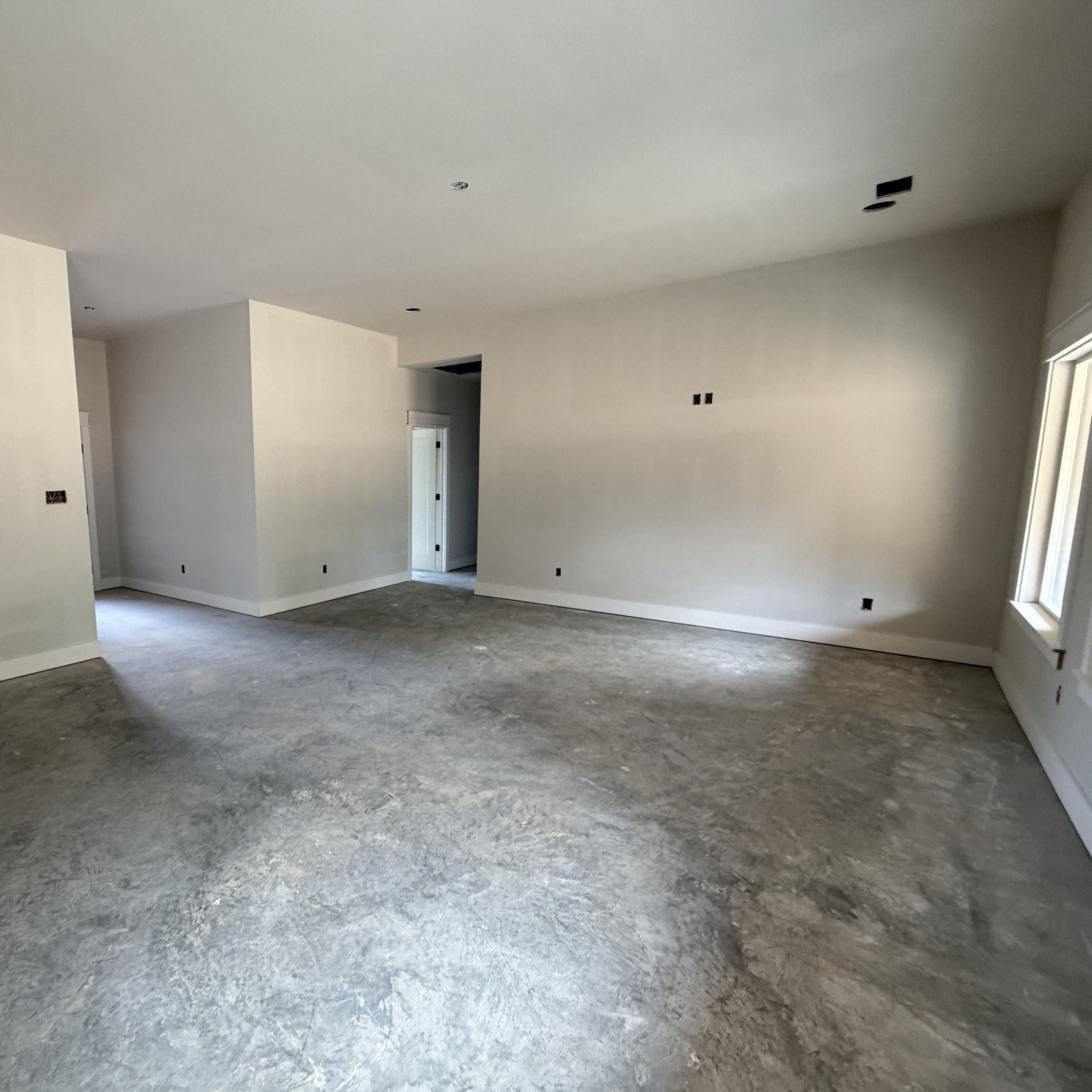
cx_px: 367
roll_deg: +1.3
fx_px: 607
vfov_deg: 84.0
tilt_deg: -7.4
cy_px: 555
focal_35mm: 17
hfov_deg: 81.2
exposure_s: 1/67
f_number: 2.2
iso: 320
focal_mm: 2.22
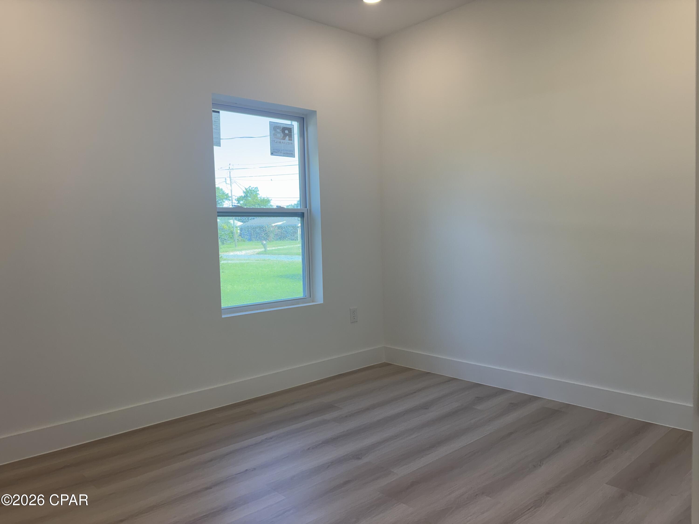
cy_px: 262
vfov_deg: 53.1
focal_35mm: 26
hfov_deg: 67.3
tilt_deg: -4.3
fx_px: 525
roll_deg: +1.2
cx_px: 350
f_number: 1.6
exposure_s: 1/159
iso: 50
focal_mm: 5.96
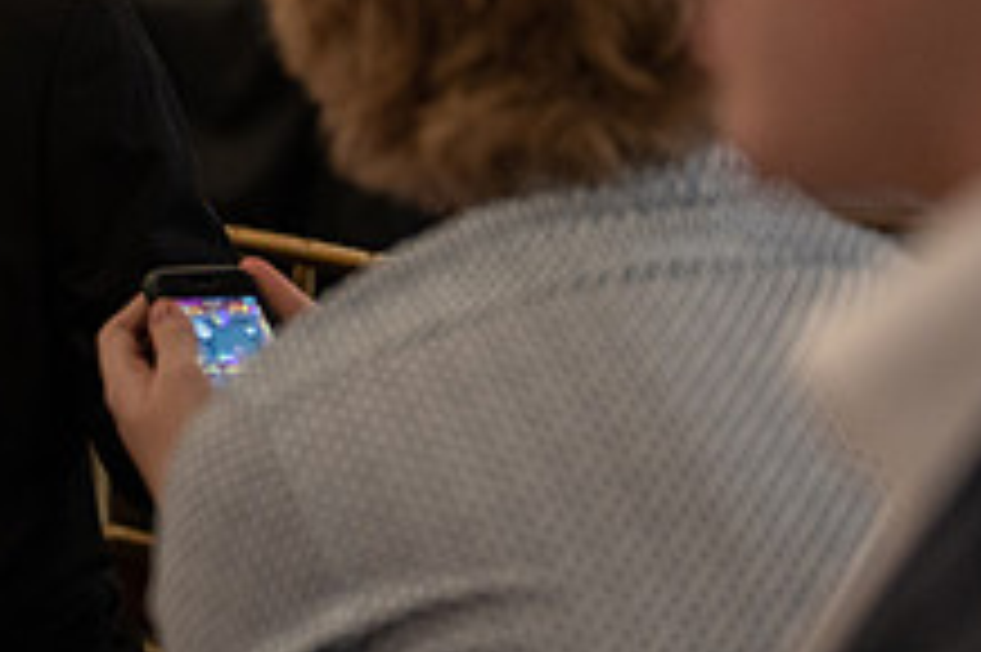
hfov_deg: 15.0
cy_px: 133
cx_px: -112
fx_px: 3621
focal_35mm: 133
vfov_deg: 10.3
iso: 1250
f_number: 1.2
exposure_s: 1/320
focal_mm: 50
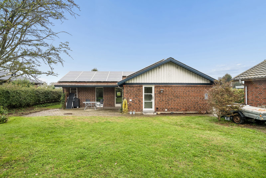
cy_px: 89
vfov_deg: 64.5
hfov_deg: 86.9
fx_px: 140
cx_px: 133
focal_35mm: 19
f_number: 9
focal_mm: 19
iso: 640
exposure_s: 1/160
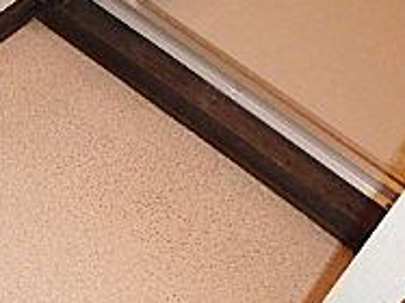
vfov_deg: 19.1
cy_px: 379
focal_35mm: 72
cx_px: -89
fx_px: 842
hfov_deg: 24.4
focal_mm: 3.7
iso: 400
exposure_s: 1/30
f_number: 3.5
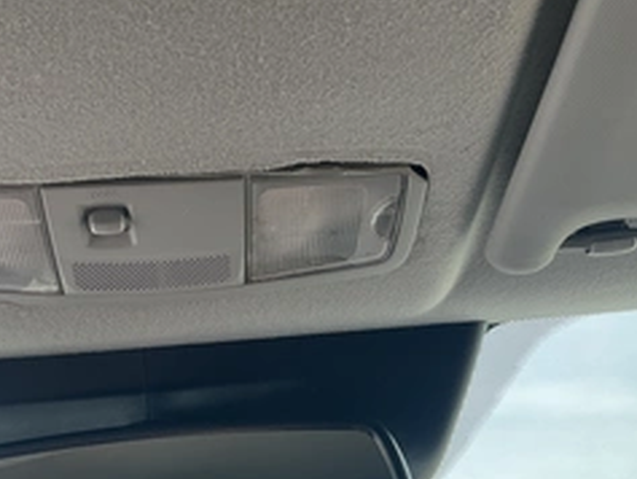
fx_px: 902
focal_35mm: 49
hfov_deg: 38.5
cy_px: 285
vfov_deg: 29.6
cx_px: 215
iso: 25
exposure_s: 1/358
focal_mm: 3
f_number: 1.8
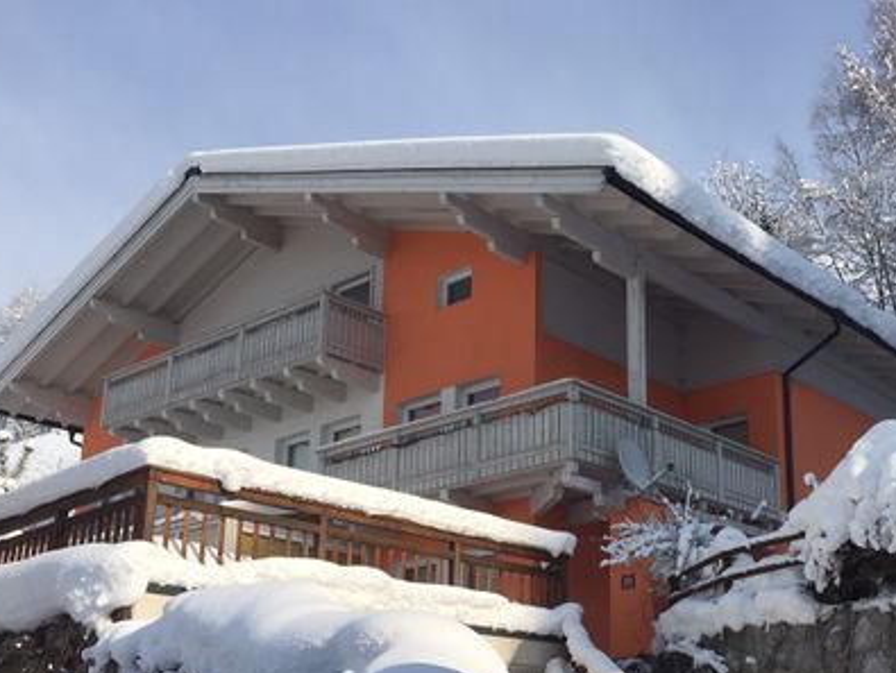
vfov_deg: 32.5
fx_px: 1140
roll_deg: +0.7
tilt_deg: +15.0
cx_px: 610
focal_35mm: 44
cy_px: 471
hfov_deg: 42.2
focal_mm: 4.15
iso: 32
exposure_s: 1/2639
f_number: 2.2
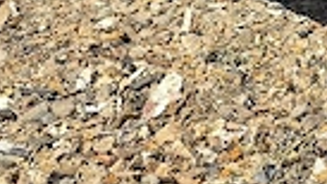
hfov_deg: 18.8
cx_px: 344
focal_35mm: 110
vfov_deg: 9.3
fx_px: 954
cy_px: -320
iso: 80
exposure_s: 1/10000
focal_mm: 6.3
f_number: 1.7
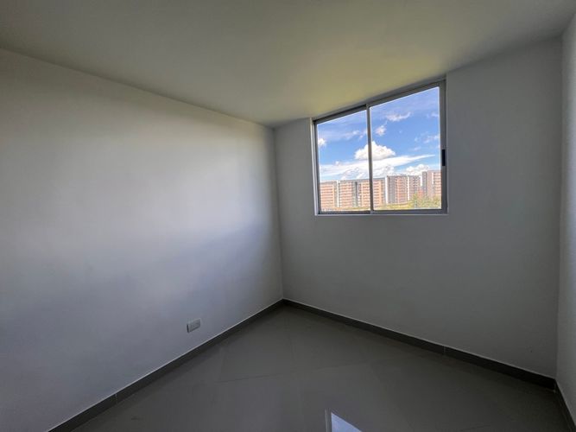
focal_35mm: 13
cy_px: 216
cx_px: 288
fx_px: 216
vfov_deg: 89.9
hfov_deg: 106.2
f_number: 1.8
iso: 32
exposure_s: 1/211
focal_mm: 1.57
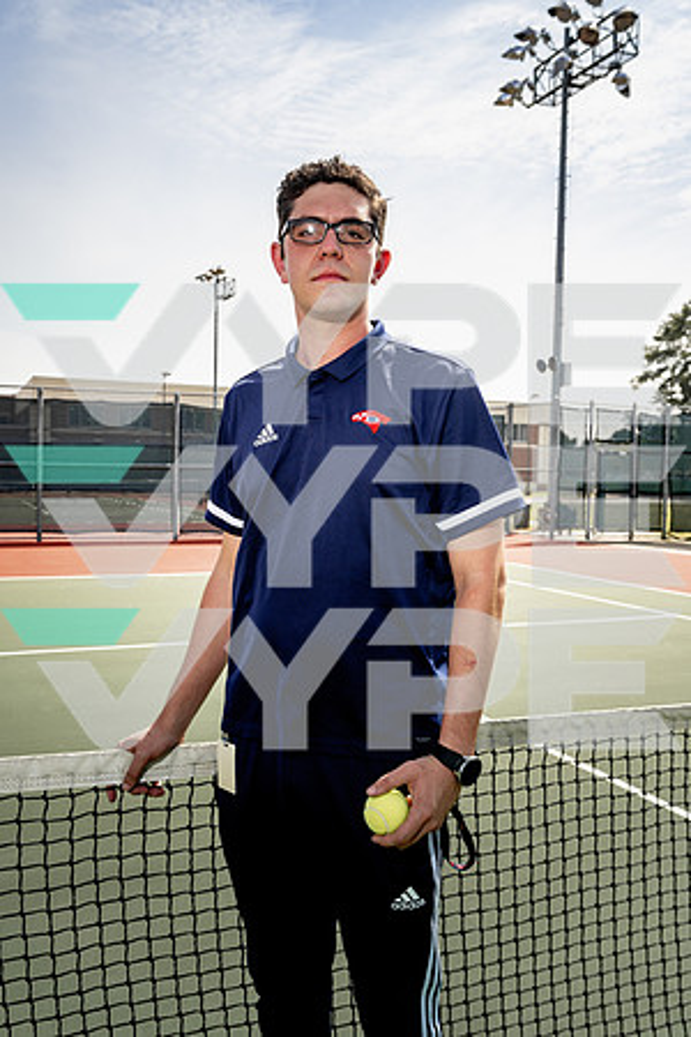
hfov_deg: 40.0
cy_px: 518
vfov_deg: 57.2
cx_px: 346
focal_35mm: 33
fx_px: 950
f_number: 8
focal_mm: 33
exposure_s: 1/125
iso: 100
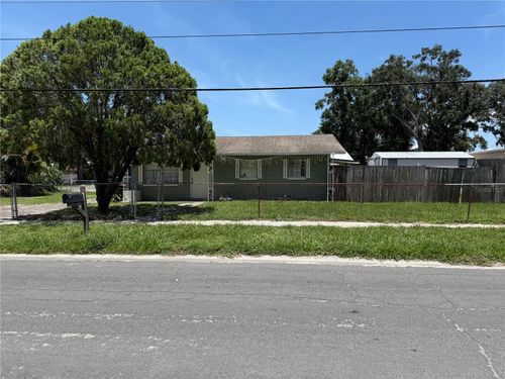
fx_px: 350
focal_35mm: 24
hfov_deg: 71.6
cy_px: 190
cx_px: 252
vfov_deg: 56.8
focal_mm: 6.76
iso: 80
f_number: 1.78
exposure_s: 1/4405
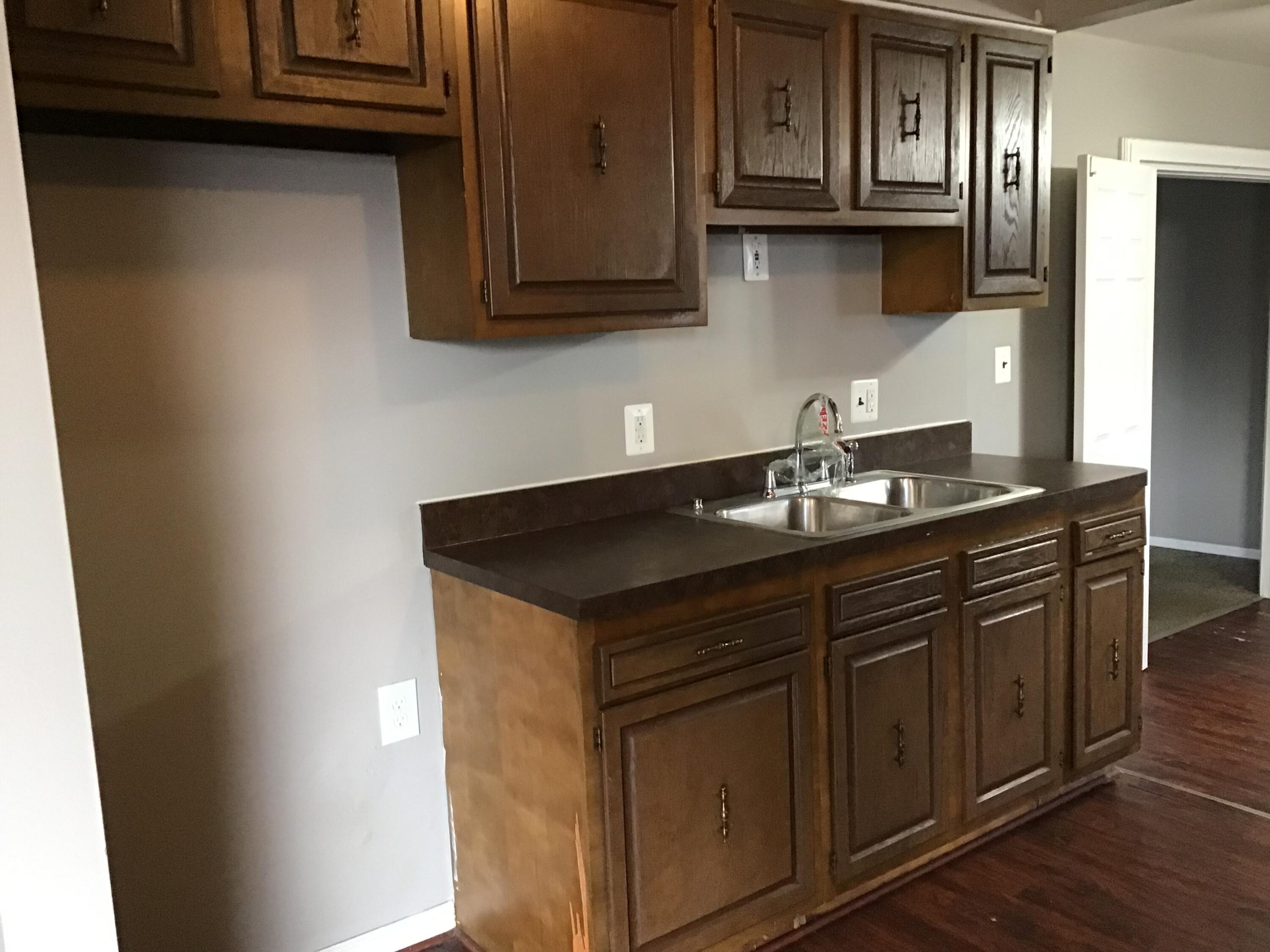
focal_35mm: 31
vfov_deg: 45.4
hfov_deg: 58.4
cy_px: 476
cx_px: 635
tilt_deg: -8.4
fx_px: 1137
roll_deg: +0.8
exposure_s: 1/24
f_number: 2.4
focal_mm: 3.3
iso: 200
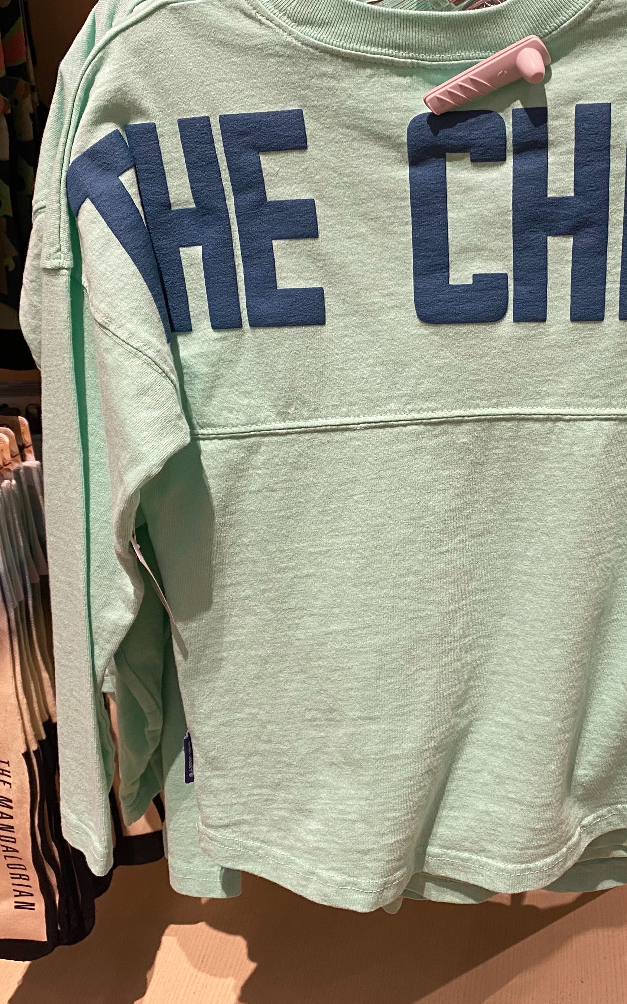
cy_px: 460
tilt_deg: -20.8
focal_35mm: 40
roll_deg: +1.6
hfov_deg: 31.6
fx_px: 1094
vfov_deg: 49.2
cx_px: 438
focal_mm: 4.25
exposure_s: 1/60
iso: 160
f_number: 1.8
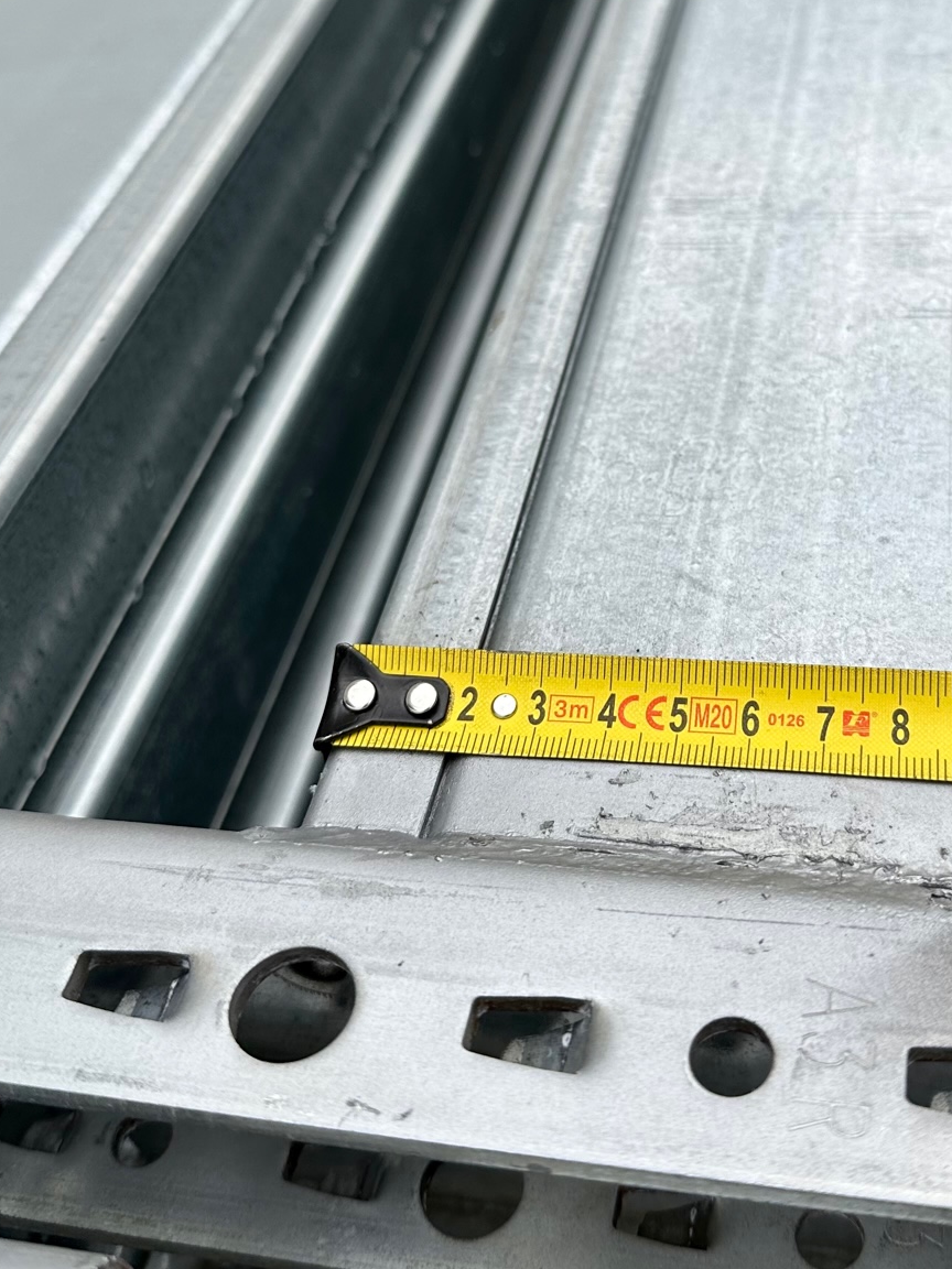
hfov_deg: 34.1
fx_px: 1540
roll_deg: +9.2
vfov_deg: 44.4
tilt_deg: -43.2
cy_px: 460
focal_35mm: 42
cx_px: 623
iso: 80
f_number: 1.78
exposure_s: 1/1131
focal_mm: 6.86
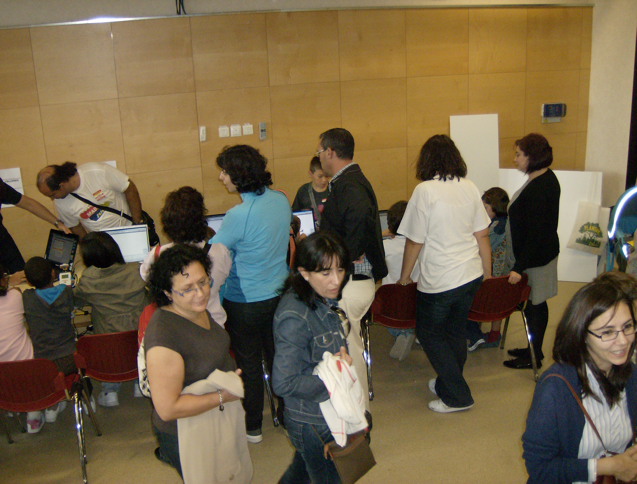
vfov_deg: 40.0
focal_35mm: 36
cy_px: 242
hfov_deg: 51.1
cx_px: 318
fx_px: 666
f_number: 2.8
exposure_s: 1/60
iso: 200
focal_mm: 6
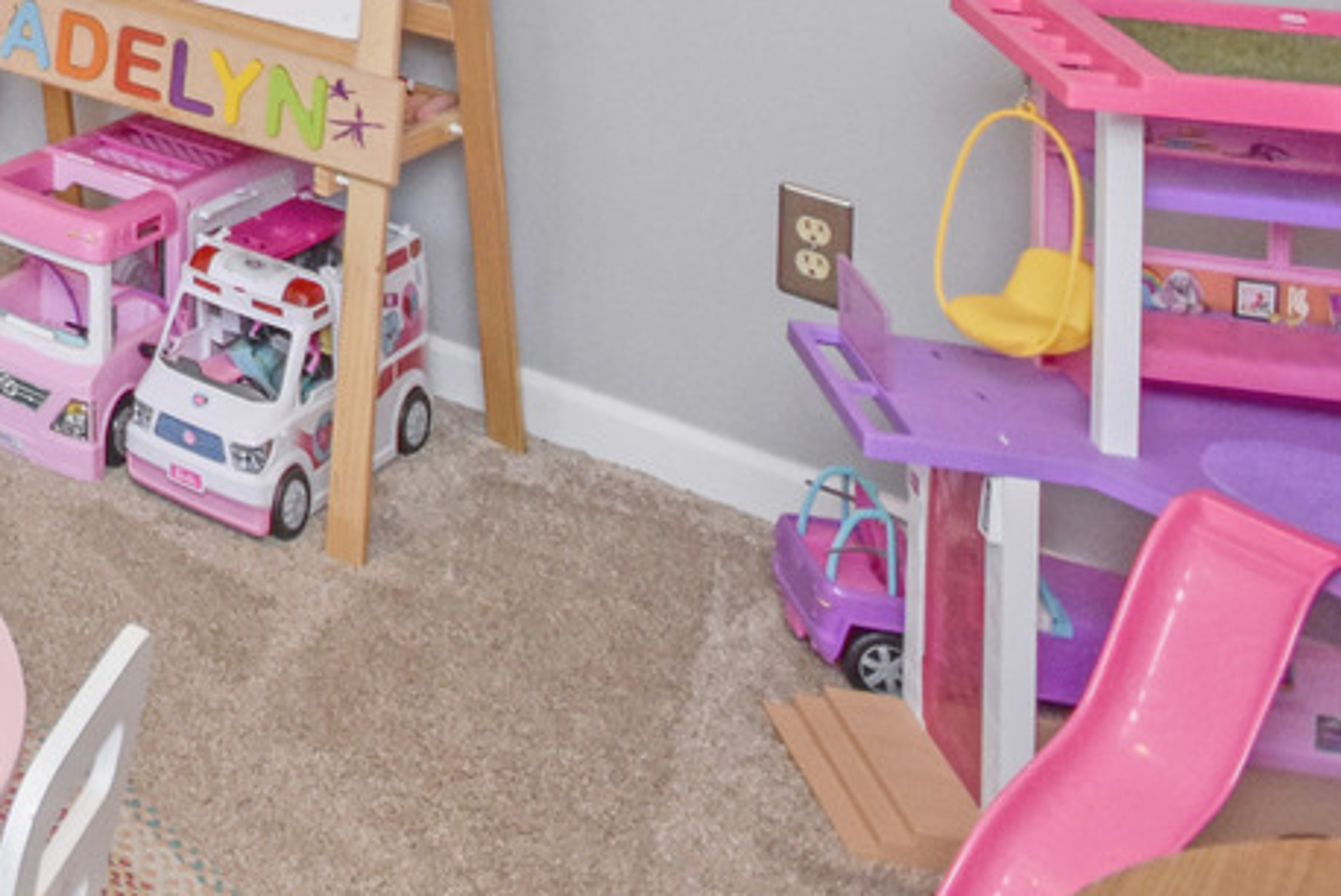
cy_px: -589
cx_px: -700
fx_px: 1975
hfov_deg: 26.4
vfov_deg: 20.3
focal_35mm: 53
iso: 800
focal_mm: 10
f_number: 4
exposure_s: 1/60
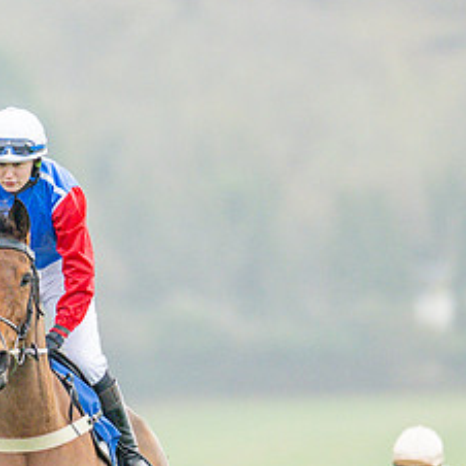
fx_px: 27841
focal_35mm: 1828
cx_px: -65
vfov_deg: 1.0
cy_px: 347
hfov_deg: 1.0
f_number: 4.5
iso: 1000
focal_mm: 400
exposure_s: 1/800
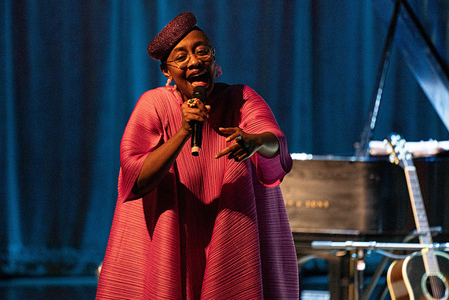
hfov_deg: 4.4
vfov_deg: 3.0
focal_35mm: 465
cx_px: 214
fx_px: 5797
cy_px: 125
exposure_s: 1/250
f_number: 5.6
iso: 4000
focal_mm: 397
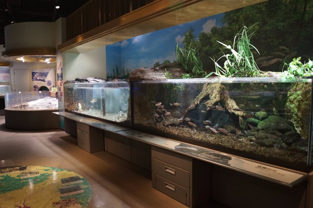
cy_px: 104
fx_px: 235
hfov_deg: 67.4
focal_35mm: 27
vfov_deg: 47.8
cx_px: 156
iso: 800
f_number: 4
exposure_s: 1/60
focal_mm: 18
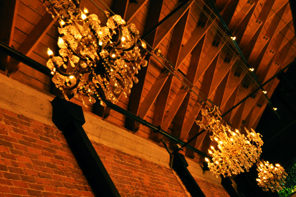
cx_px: 148
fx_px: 419
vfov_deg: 26.5
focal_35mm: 51
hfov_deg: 38.9
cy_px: 98
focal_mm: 34
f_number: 4.5
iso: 1600
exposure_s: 1/2
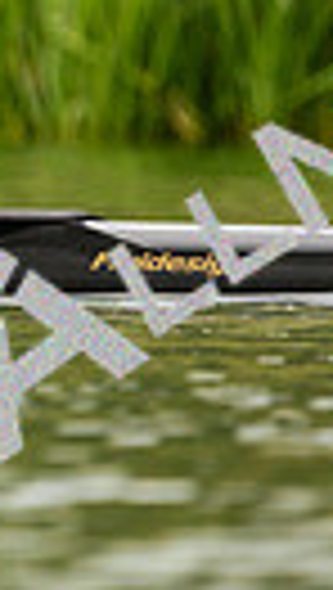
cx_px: -418
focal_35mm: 2775
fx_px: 43421
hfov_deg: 0.4
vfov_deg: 0.8
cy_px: 38
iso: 640
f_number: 6.3
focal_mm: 600
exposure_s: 1/2000
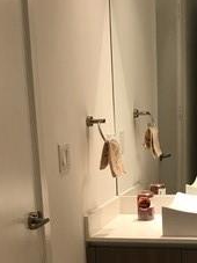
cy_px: 254
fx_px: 600
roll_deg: +2.6
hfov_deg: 18.6
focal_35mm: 79
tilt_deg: -14.3
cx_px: 86
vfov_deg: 23.8
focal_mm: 3.99
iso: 32
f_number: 1.8
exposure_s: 1/30
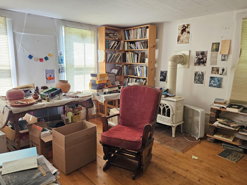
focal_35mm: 23
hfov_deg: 73.9
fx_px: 164
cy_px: 92
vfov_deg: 58.9
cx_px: 124
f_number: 1.8
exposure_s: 1/240
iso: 400
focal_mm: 5.4
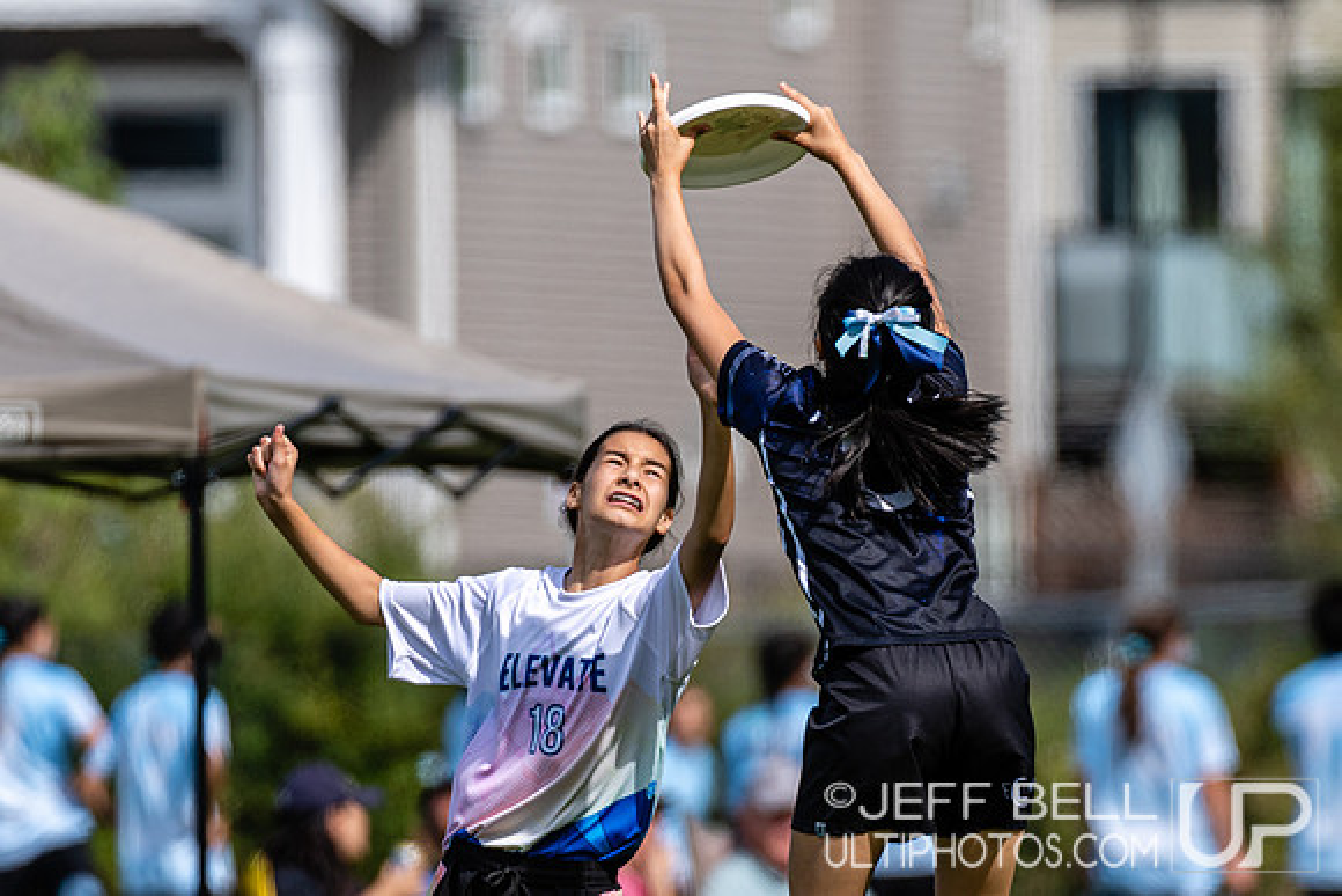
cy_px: 683
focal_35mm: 1013
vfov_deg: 1.4
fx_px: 37776
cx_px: 965
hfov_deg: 2.0
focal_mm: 400
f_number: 4
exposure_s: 1/1000
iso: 100
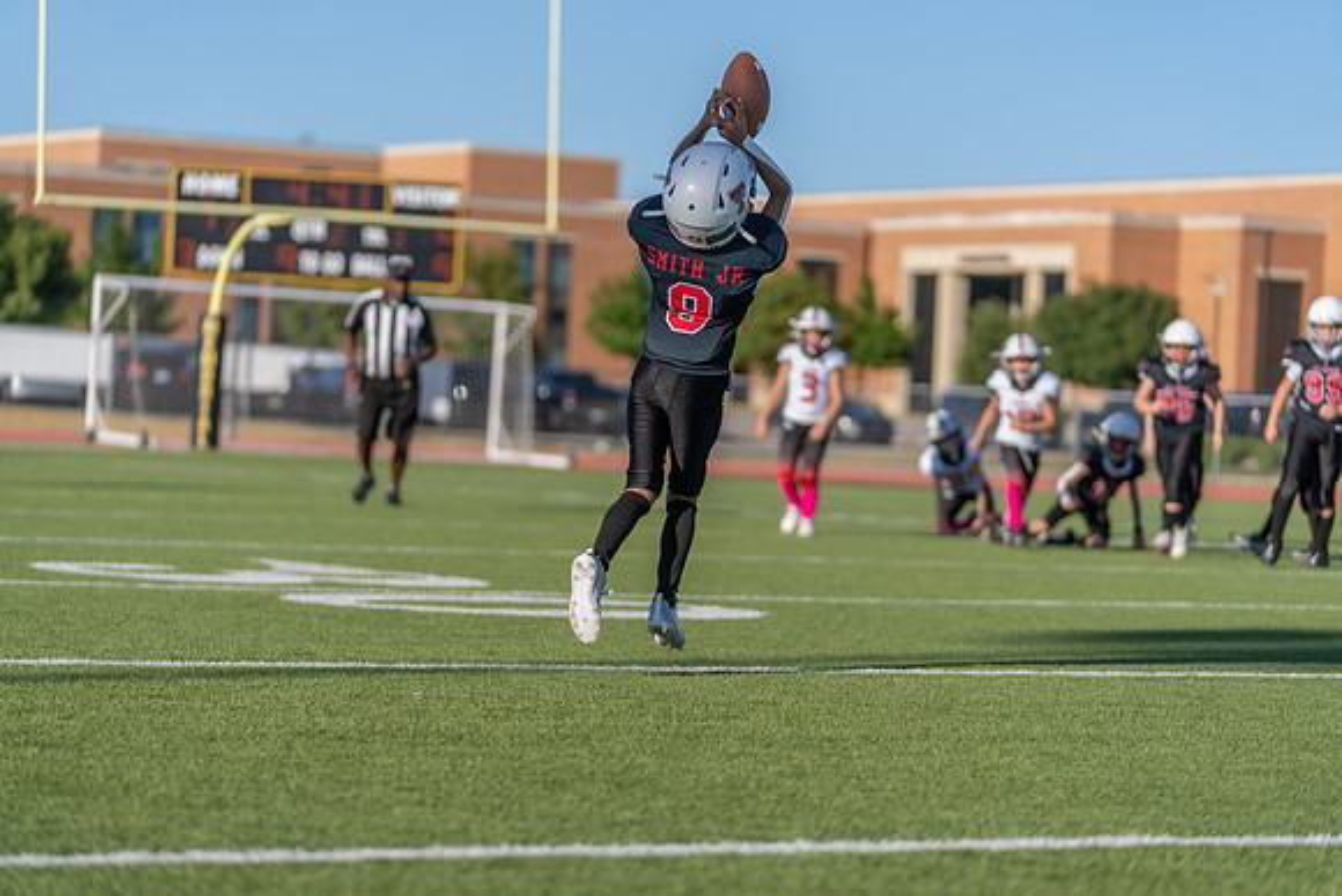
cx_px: 671
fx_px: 4474
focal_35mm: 120
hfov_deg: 17.1
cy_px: 448
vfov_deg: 11.4
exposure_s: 1/2000
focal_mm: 120
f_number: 2.8
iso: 100
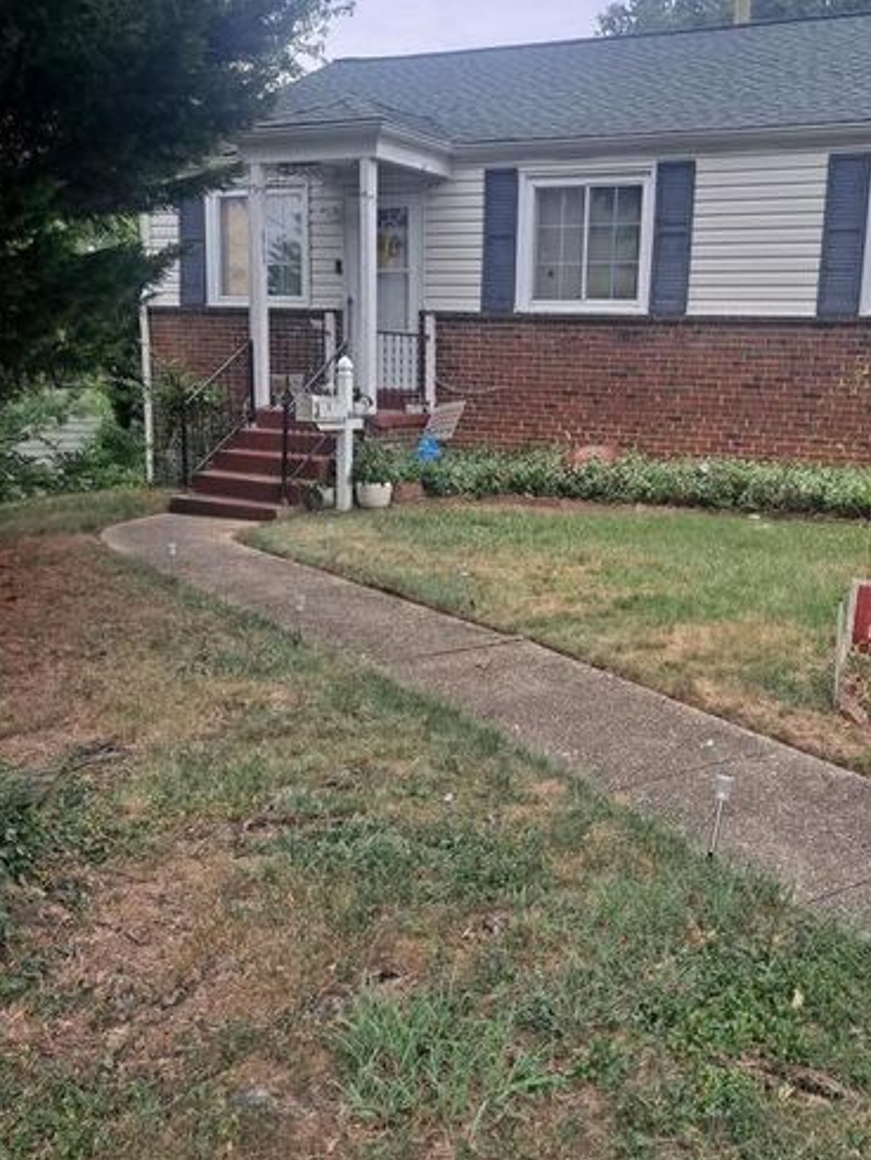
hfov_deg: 41.3
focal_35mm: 34
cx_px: 575
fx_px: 1140
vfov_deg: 53.9
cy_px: 598
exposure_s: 1/948
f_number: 2
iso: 32
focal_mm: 4.6
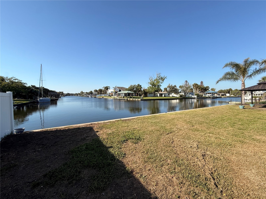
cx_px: 133
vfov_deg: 85.7
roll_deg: +0.6
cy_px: 100
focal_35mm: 14
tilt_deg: -1.4
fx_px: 108
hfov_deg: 102.1
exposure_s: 1/1848
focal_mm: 2.22
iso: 50
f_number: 2.2
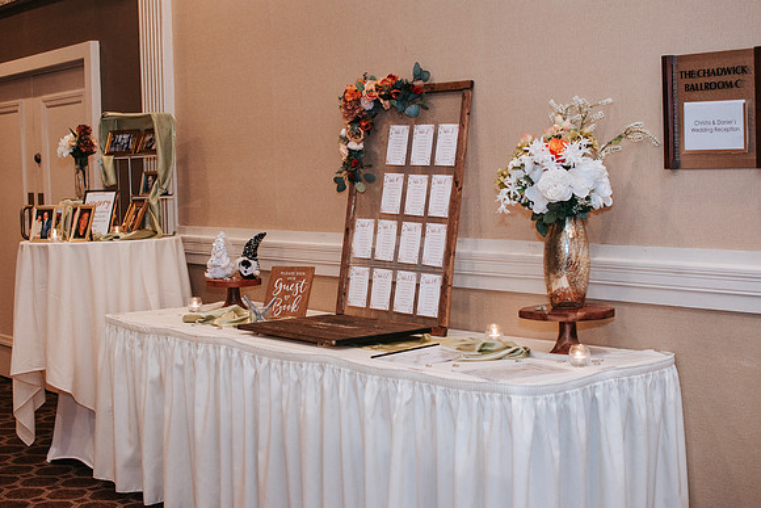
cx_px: 380
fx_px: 1110
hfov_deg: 37.8
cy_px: 254
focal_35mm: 52
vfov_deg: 25.8
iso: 800
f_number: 3.2
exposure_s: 1/200
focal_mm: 35
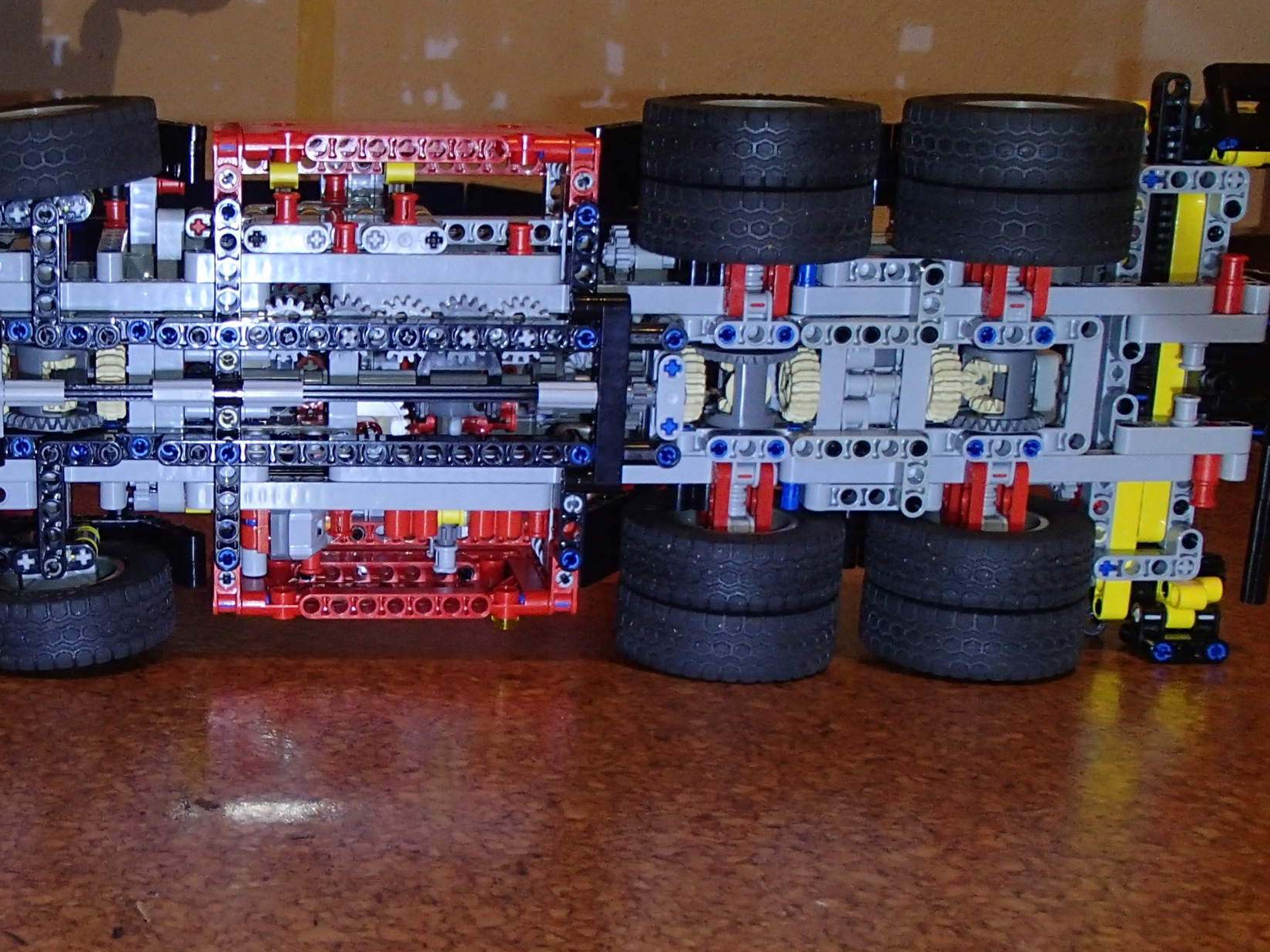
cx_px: 297
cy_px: 573
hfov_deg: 32.0
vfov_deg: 24.8
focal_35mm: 59
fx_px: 2165
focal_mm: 6.83
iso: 400
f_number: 4.6
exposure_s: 1/40
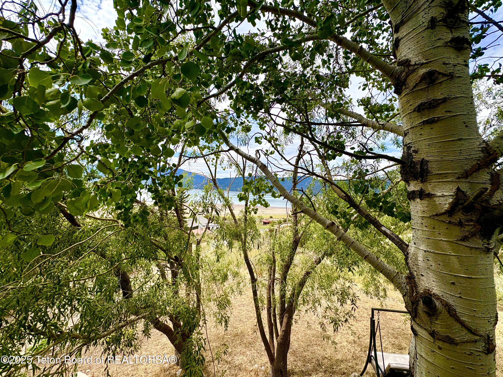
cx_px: 252
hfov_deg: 102.1
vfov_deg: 85.7
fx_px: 203
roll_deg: -2.3
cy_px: 188
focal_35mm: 14
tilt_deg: +0.5
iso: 50
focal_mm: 2.22
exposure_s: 1/1789
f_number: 2.2
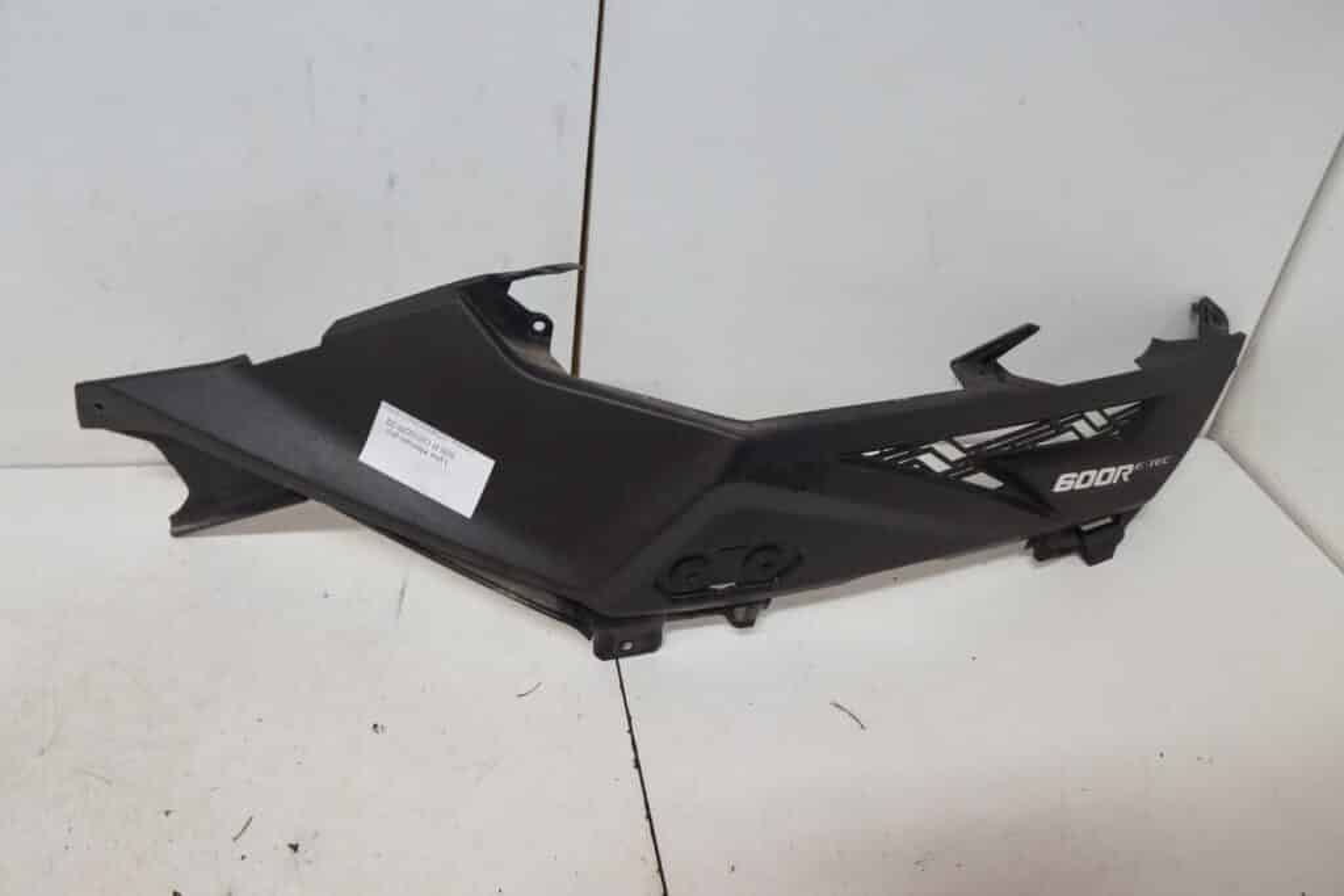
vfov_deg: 47.9
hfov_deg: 67.4
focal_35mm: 27
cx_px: 672
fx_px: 1008
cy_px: 448
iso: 2500
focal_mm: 18
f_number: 5
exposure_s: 1/60
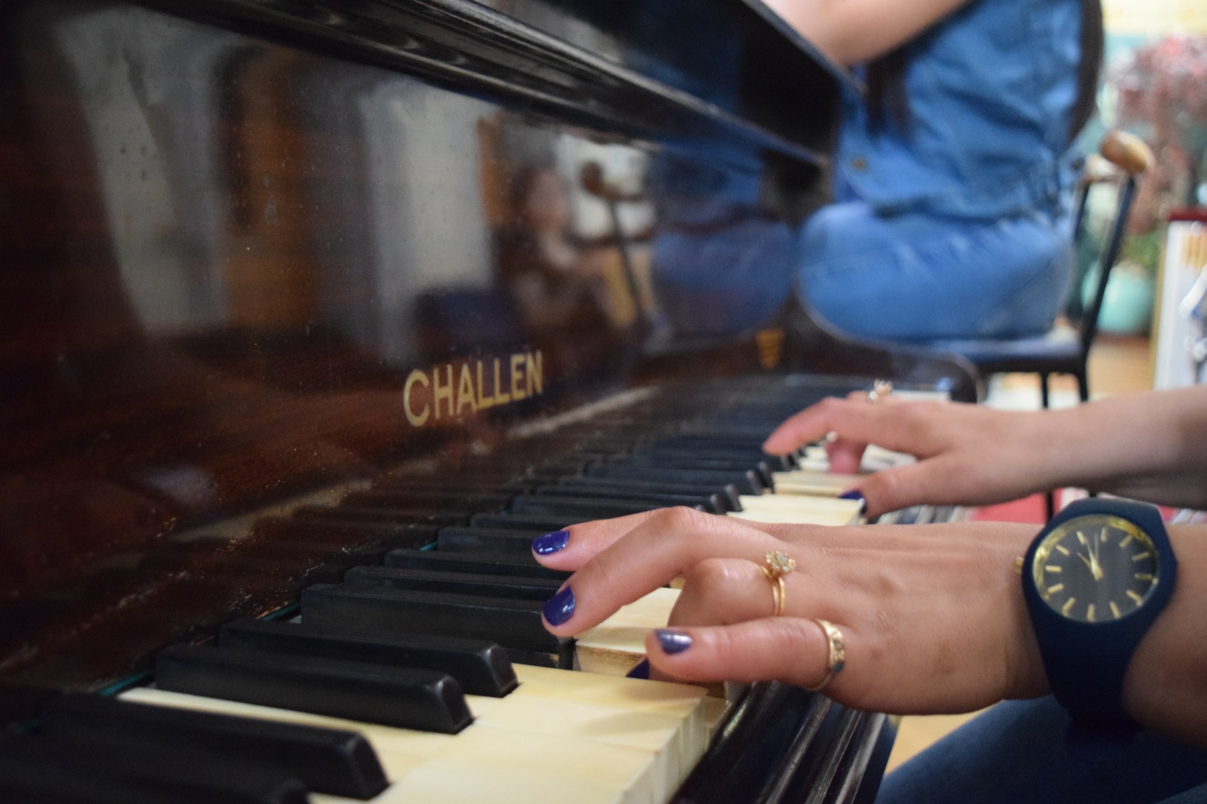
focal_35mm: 38
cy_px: 402
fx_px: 1257
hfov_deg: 51.3
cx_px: 604
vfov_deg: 35.5
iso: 6400
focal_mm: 25
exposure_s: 1/25
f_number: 4
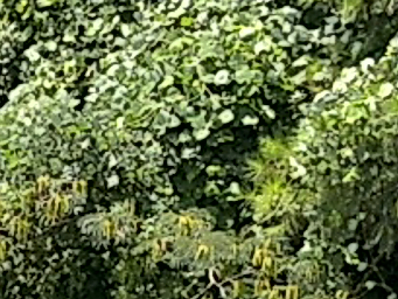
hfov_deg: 13.5
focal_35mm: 136
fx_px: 1564
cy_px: 477
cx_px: -224
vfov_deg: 10.5
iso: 25
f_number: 1.8
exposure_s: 1/1377
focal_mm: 3
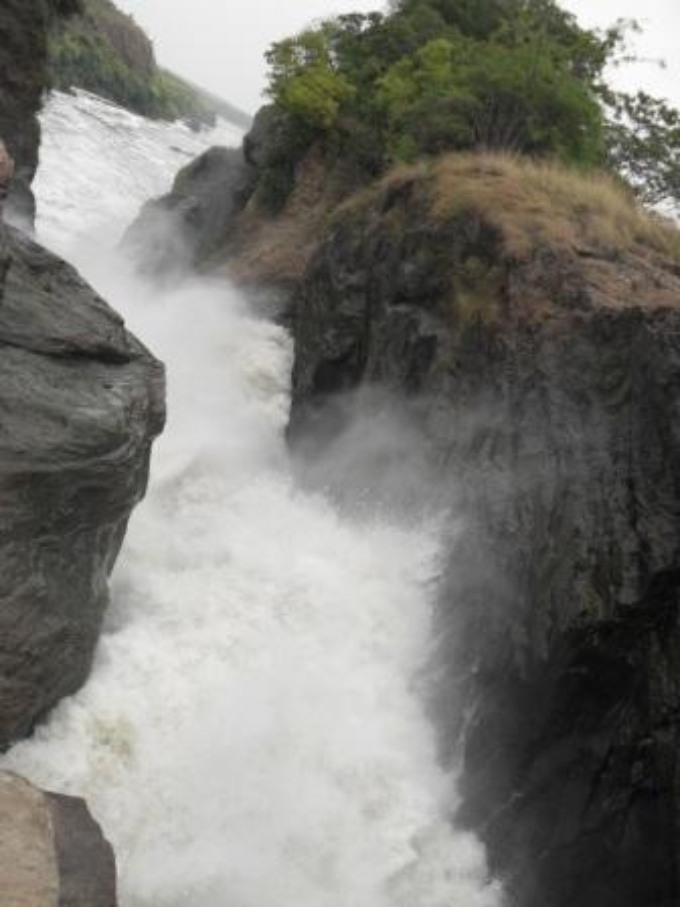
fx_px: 917
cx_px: 340
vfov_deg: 52.6
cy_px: 454
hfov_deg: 40.7
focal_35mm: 35
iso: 100
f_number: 8.9
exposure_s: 1/125
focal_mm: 6.2
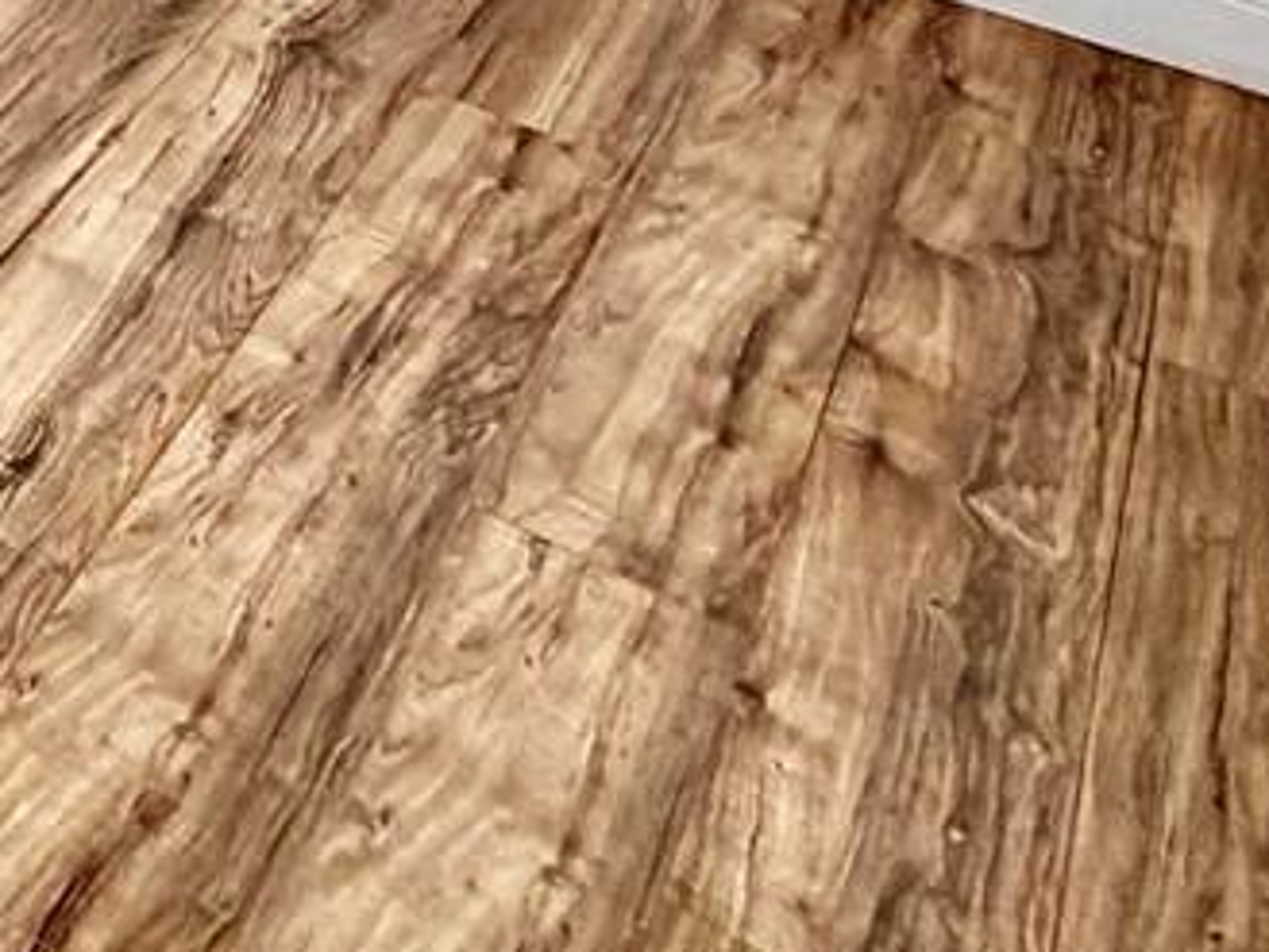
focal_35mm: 68
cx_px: -1018
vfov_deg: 15.6
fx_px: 2494
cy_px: -1118
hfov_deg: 20.3
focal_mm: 2.22
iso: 125
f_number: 2.2
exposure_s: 1/120
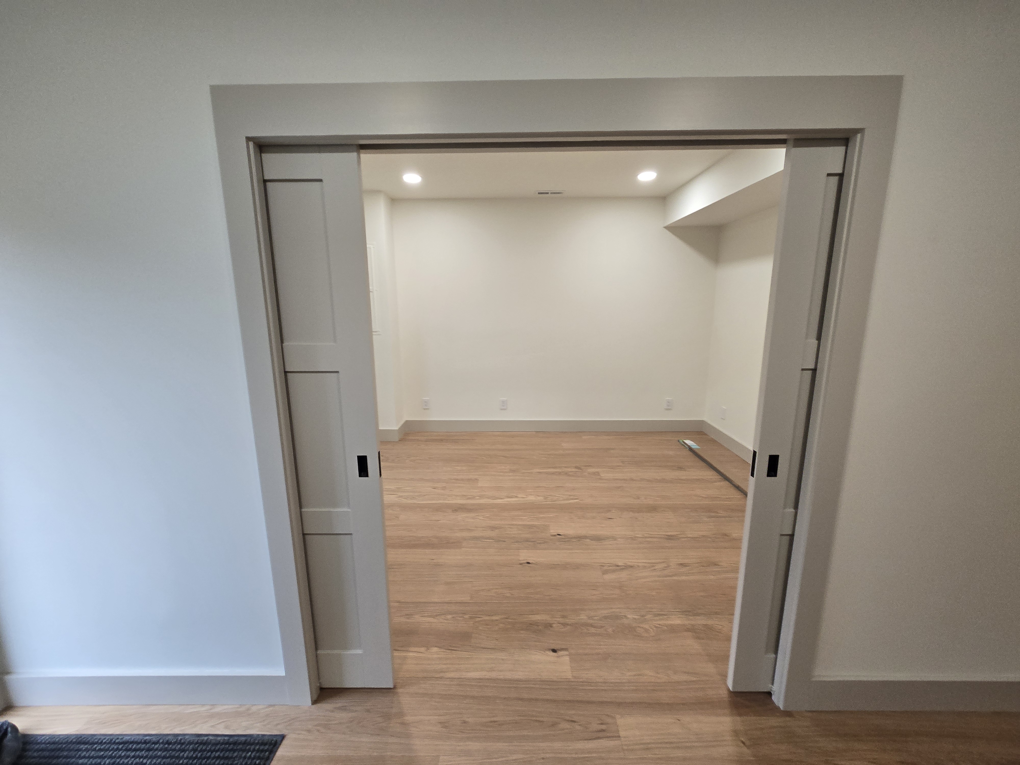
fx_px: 383
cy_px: 382
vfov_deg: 89.9
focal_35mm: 13
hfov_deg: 106.2
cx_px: 510
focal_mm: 2.2
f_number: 2.2
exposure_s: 1/60
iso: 125
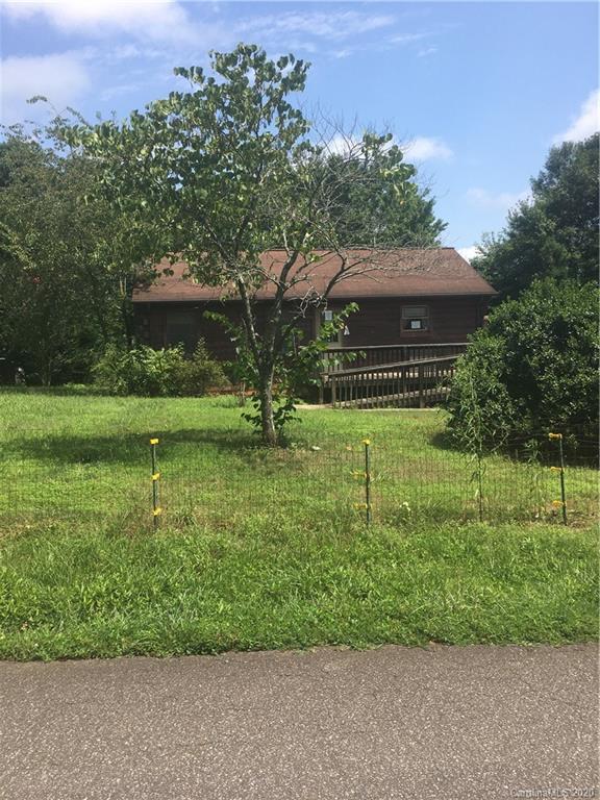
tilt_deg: -6.4
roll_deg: +3.1
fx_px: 670
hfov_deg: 48.2
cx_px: 300
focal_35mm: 29
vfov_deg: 61.7
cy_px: 400
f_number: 2.2
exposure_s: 1/1350
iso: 25
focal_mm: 4.15
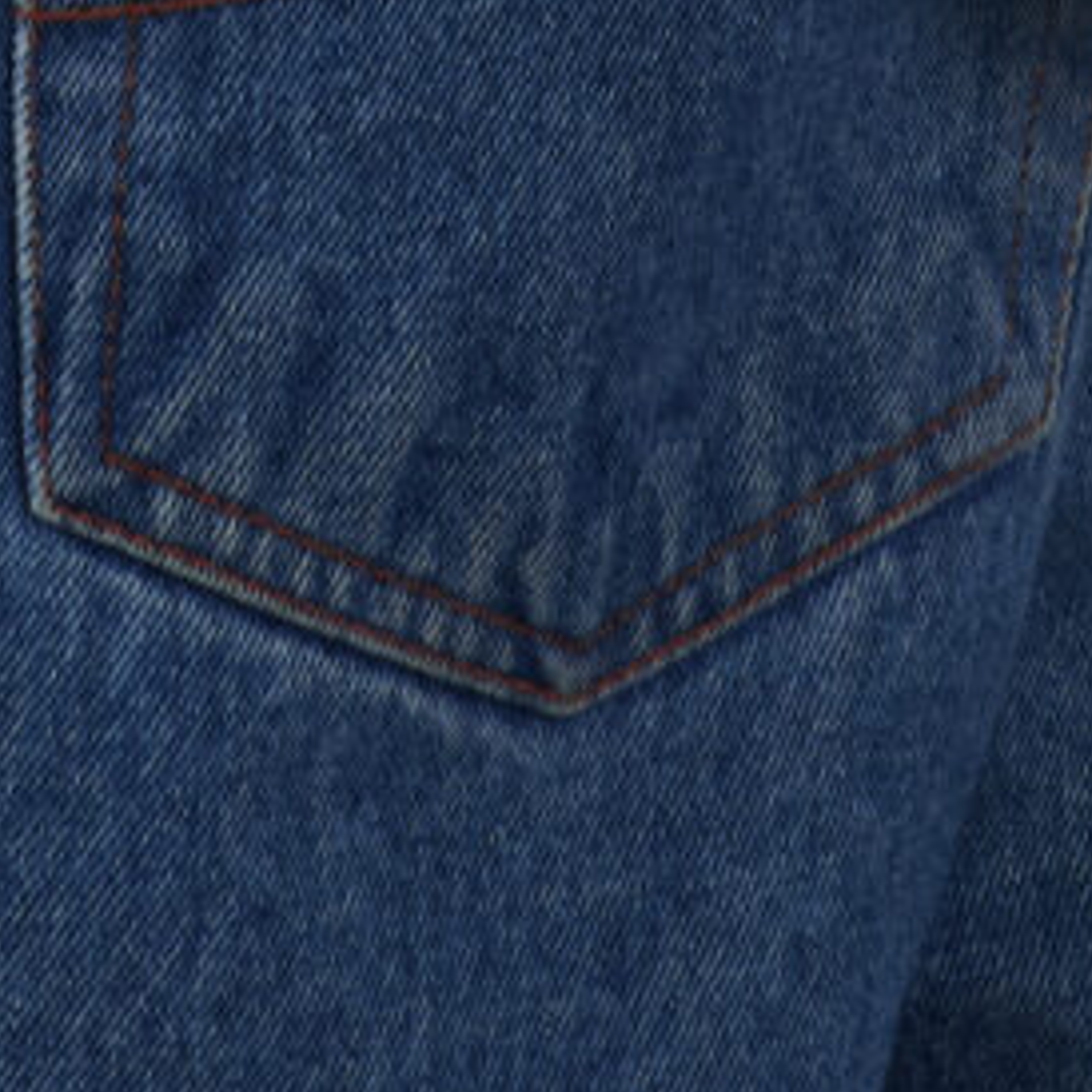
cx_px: -110
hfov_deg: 2.1
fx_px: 29730
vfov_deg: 2.1
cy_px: -3515
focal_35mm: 833
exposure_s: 1/125
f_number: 10
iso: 200
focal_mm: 105
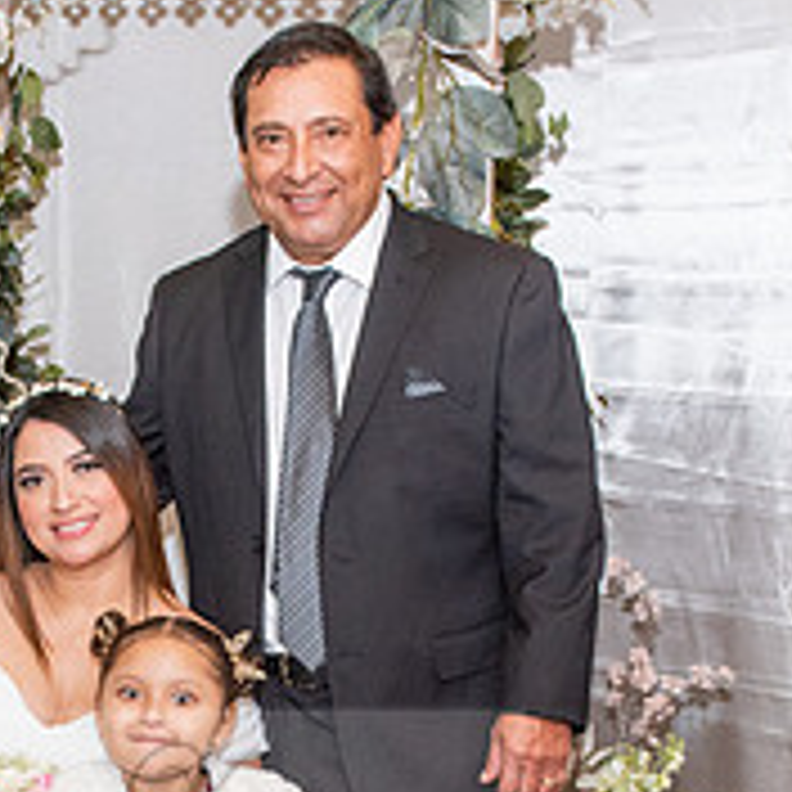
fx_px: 2019
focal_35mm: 78
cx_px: 165
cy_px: 814
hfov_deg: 21.9
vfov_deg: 21.3
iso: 1600
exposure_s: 1/125
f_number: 4.5
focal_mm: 24
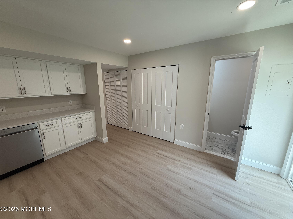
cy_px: 110
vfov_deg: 85.7
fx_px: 119
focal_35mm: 14
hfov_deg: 102.1
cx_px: 146
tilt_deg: -11.0
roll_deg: +0.0
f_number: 2.2
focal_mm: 2.22
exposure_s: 1/120
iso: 100
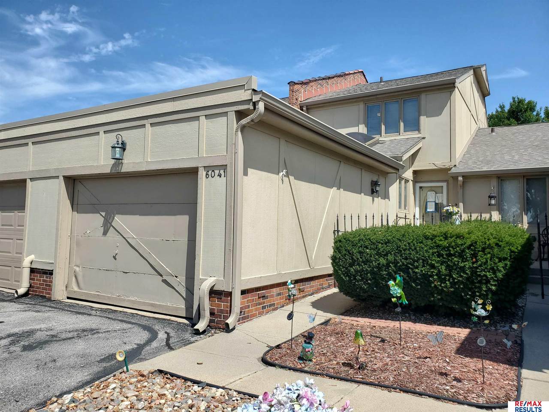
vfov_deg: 53.1
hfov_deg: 67.3
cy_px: 206
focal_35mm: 26
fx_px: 412
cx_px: 274
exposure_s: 1/1554
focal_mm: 4.3
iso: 50
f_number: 2.4
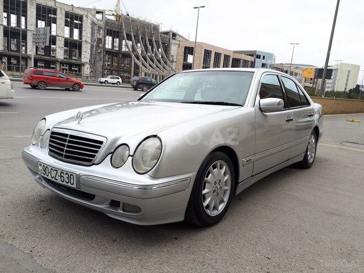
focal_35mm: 27
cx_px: 182
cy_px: 136
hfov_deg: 65.3
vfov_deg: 51.4
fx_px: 284
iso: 40
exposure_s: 1/303
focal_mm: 3.6
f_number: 1.9
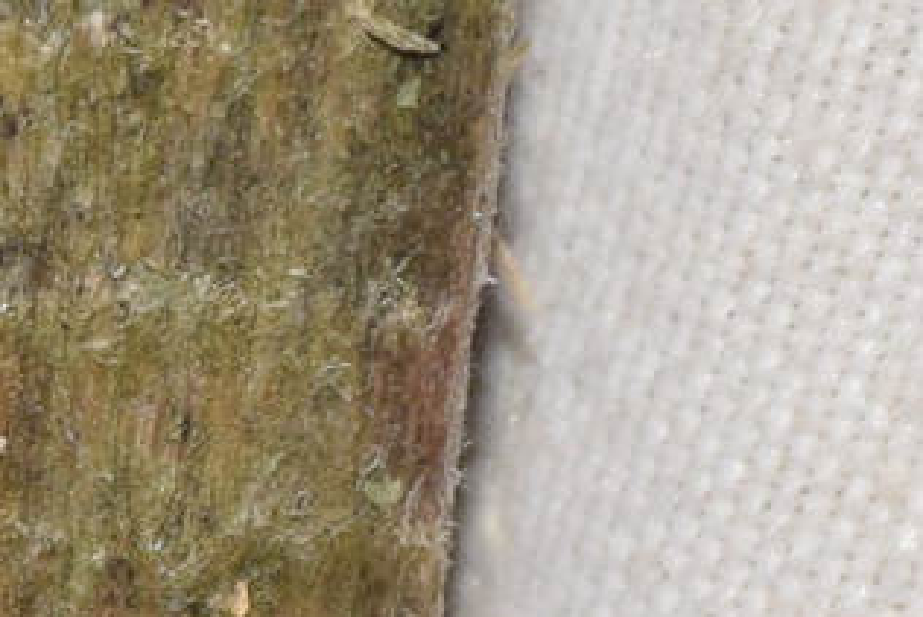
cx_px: -397
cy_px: 678
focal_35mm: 638
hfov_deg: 3.2
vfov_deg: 2.2
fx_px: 16364
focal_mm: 140
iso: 400
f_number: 13
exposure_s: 1/160
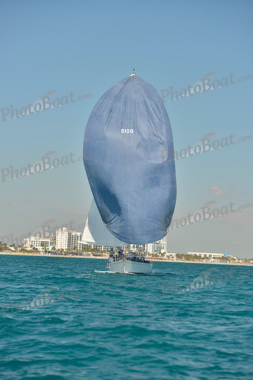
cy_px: 190
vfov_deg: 18.6
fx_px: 1159
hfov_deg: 12.5
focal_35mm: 110
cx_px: 126
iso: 200
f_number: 5.6
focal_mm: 110
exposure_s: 1/800
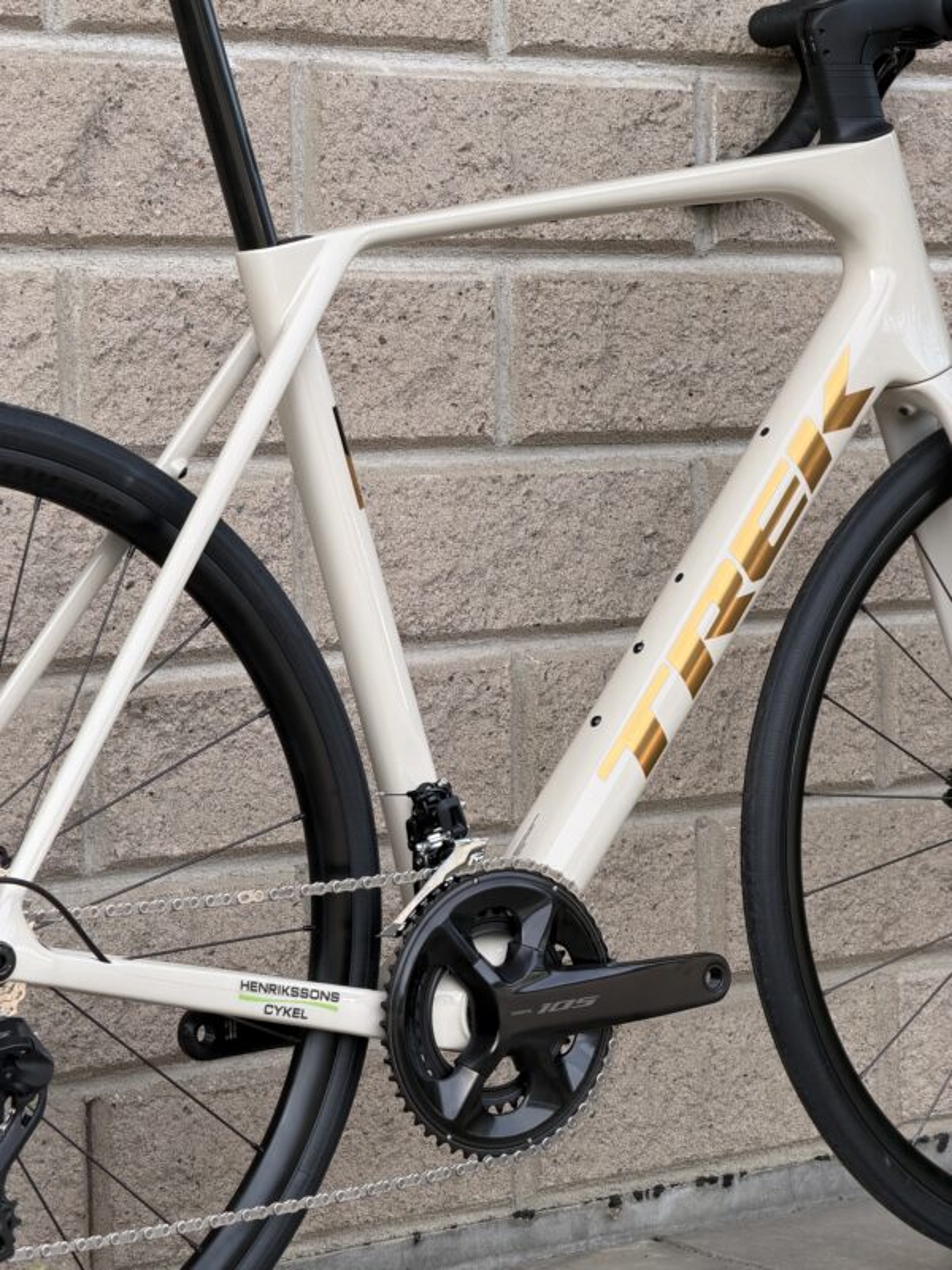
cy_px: 635
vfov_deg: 19.6
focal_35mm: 100
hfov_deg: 14.8
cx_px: 476
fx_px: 3667
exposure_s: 1/217
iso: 50
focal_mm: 16.89
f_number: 2.8
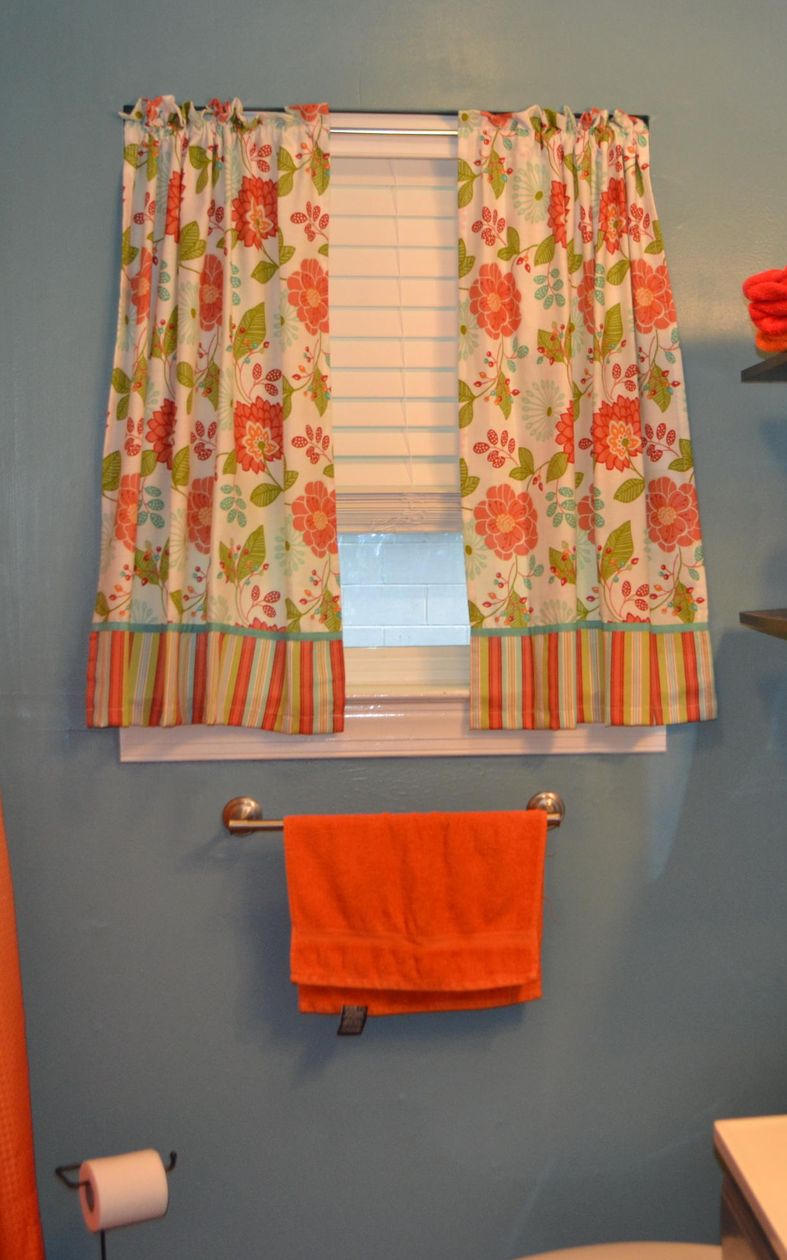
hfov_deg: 22.8
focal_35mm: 56
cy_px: 634
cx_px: 639
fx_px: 1923
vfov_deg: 36.3
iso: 640
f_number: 4
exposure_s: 1/60
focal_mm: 24
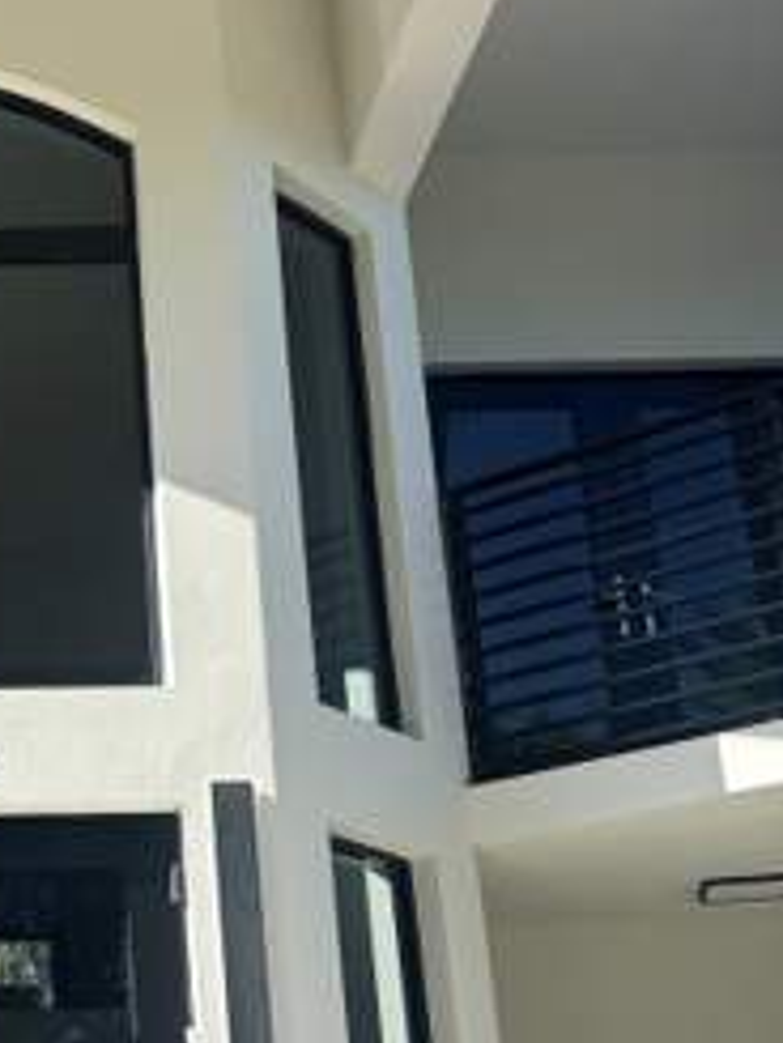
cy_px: 707
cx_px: -132
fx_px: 2049
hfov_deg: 20.4
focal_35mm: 68
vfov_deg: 28.3
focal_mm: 5.96
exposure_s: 1/1590
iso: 50
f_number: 1.6
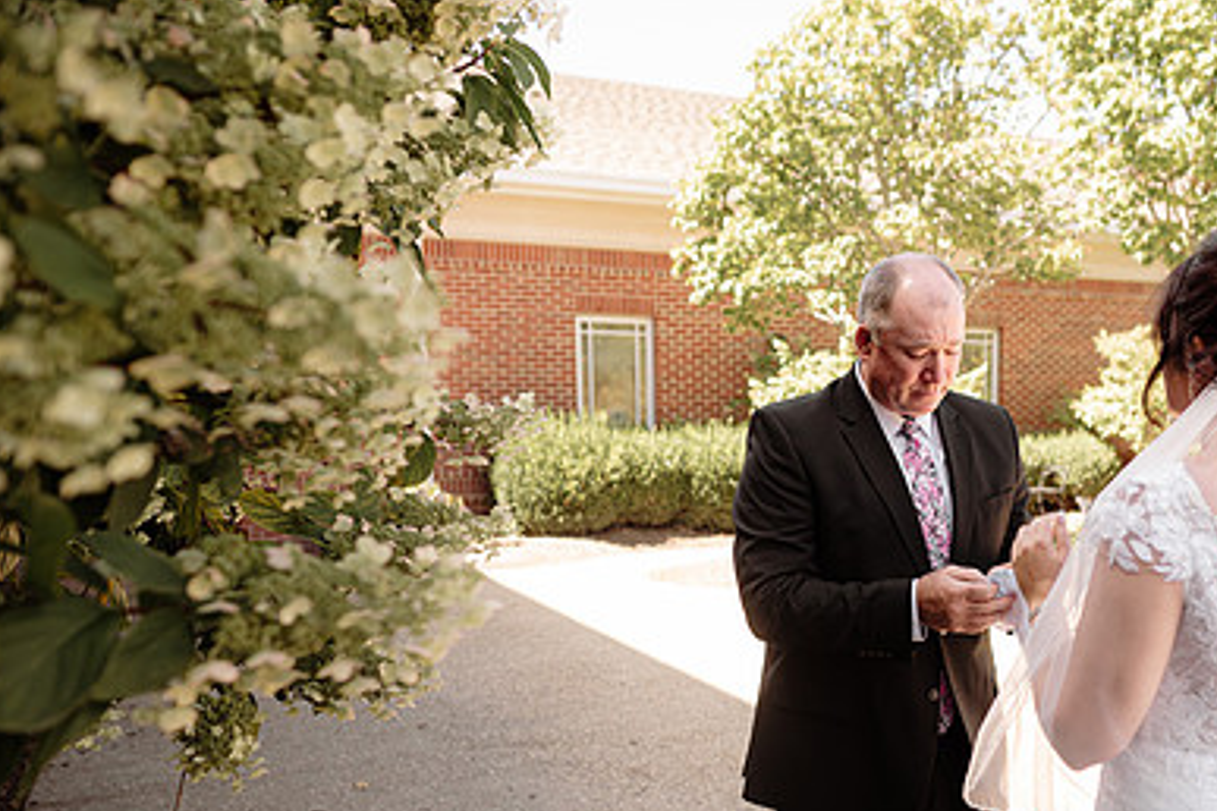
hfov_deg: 51.8
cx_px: 843
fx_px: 1217
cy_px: 586
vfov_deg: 36.2
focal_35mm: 36
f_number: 2.8
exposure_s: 1/400
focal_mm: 24
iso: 160
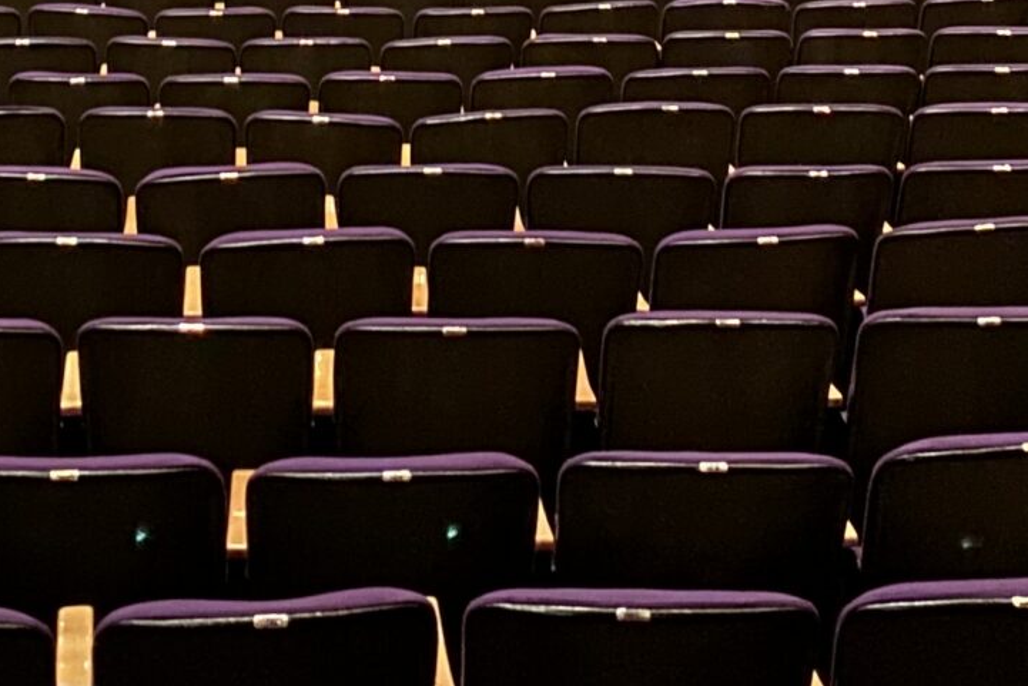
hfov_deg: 21.2
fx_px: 2742
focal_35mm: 96
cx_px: 334
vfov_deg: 12.7
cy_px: -613
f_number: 1.8
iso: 1000
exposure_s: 1/8
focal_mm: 4.25
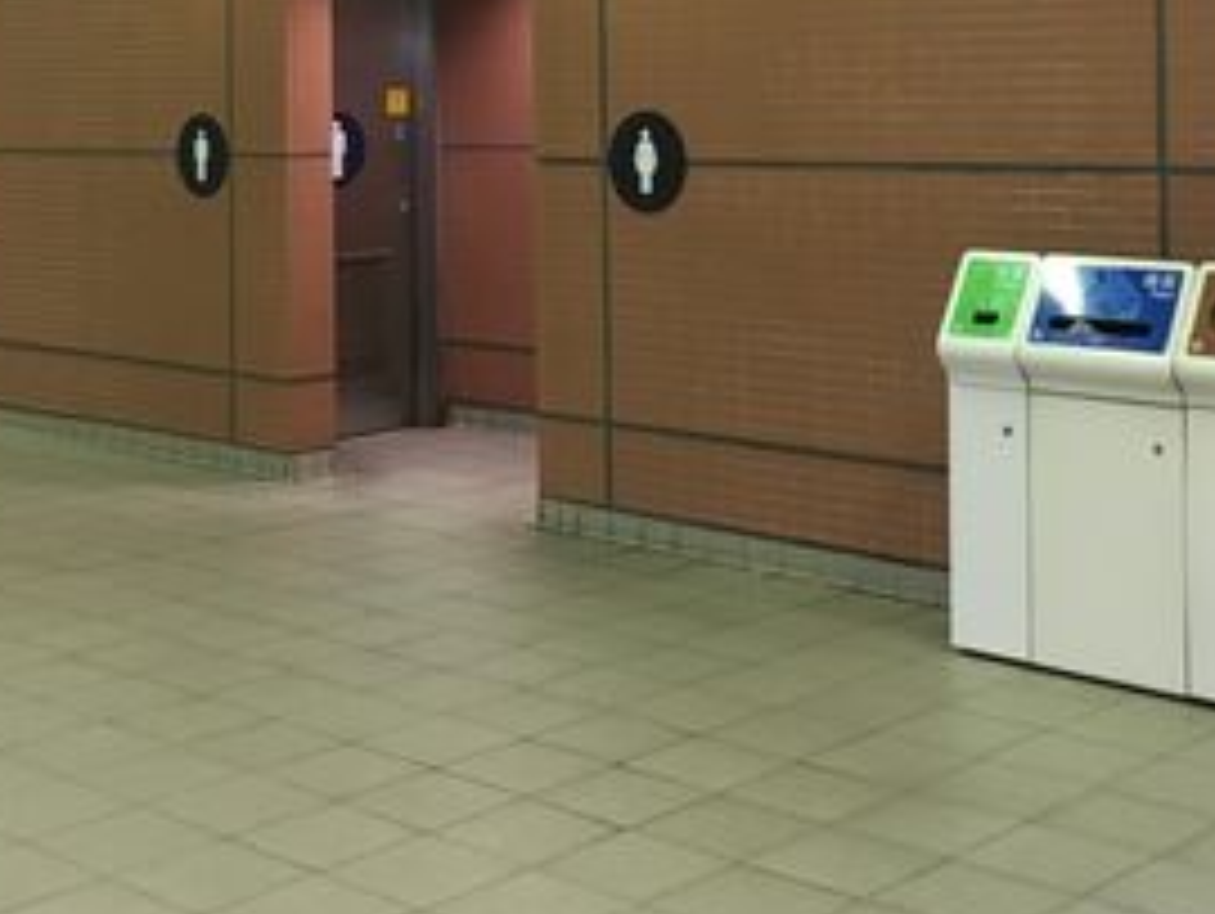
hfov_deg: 33.2
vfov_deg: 24.5
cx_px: 572
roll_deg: -0.4
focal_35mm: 58
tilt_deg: +1.3
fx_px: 2038
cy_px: 79
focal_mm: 4.15
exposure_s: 1/33
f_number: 2.2
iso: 125
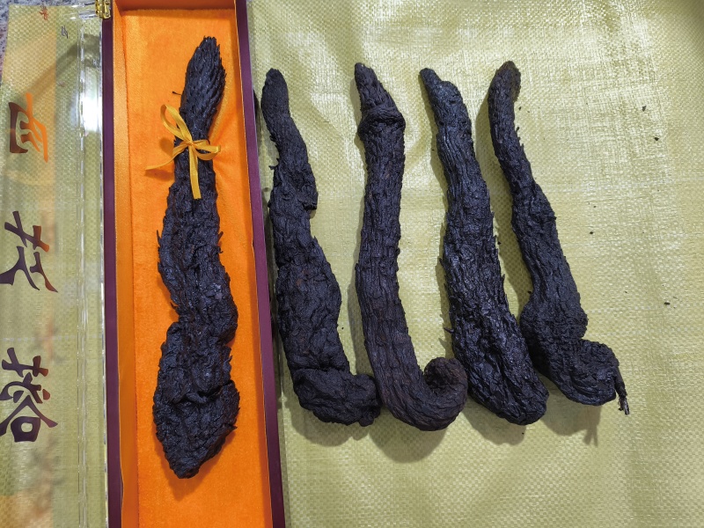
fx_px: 468
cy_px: 264
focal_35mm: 23
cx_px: 352
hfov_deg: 73.9
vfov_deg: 58.9
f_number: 1.6
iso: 100
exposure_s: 1/100
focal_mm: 5.84
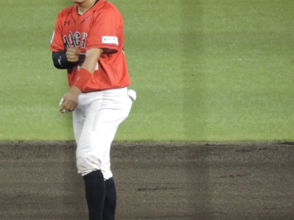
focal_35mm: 1283
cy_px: 118
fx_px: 10895
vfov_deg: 1.2
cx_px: 59
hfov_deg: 1.5
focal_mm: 142.6
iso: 800
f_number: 5.2
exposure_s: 1/50
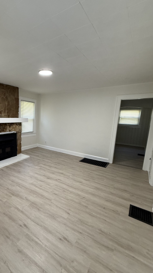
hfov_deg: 57.6
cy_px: 138
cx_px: 37
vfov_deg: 92.7
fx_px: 130
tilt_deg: -8.0
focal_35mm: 18
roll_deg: -3.1
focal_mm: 2.22
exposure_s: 1/120
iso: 250
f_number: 2.2
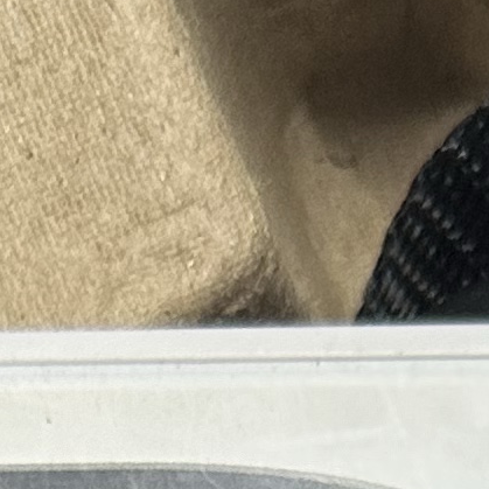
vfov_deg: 7.2
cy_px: 1693
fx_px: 3260
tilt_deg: -78.7
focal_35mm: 204
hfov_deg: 8.6
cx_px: 229
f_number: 1.78
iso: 200
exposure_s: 1/50
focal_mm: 6.86
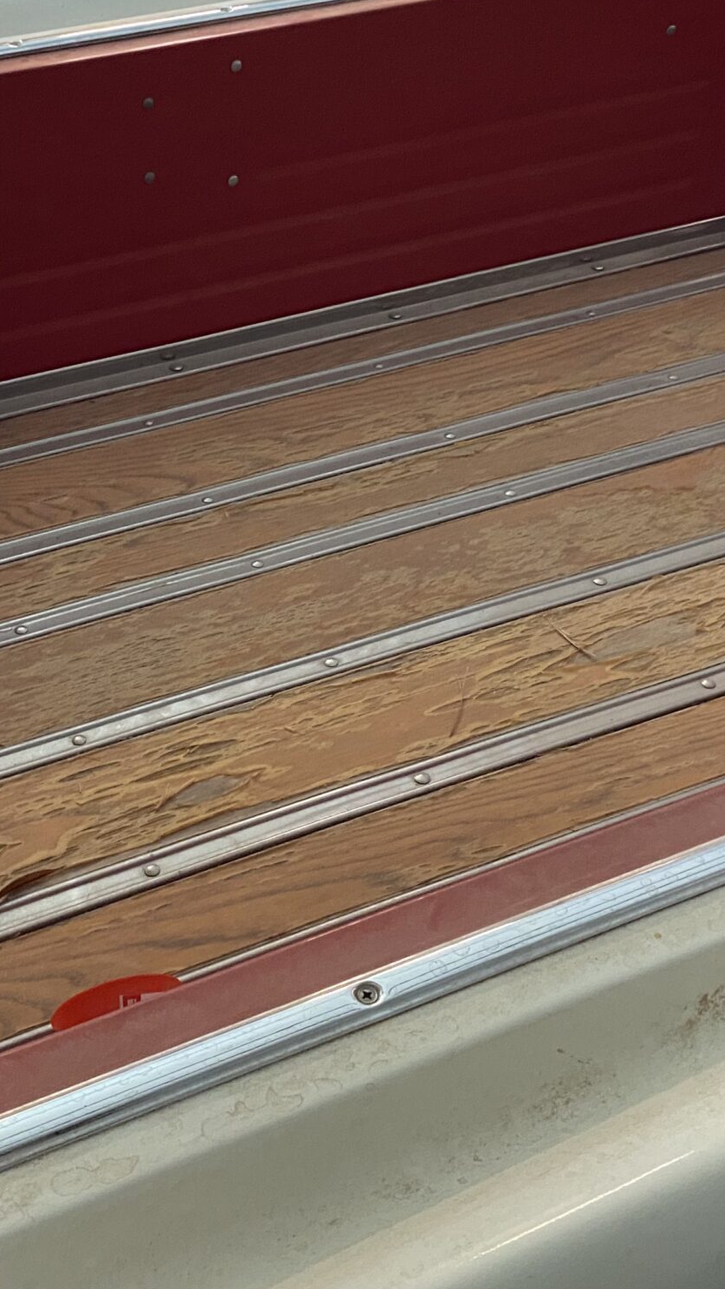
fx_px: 1675
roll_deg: +1.5
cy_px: 466
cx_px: 180
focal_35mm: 49
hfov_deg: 24.2
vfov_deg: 41.7
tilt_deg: -37.5
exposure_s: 1/60
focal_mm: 4.25
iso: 320
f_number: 1.8
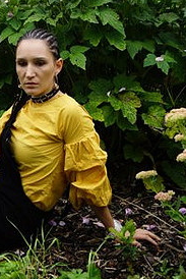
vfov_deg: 30.8
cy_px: 67
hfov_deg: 21.0
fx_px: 495
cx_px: 36
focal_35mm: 64
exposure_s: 1/160
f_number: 4.5
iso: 100
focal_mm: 26
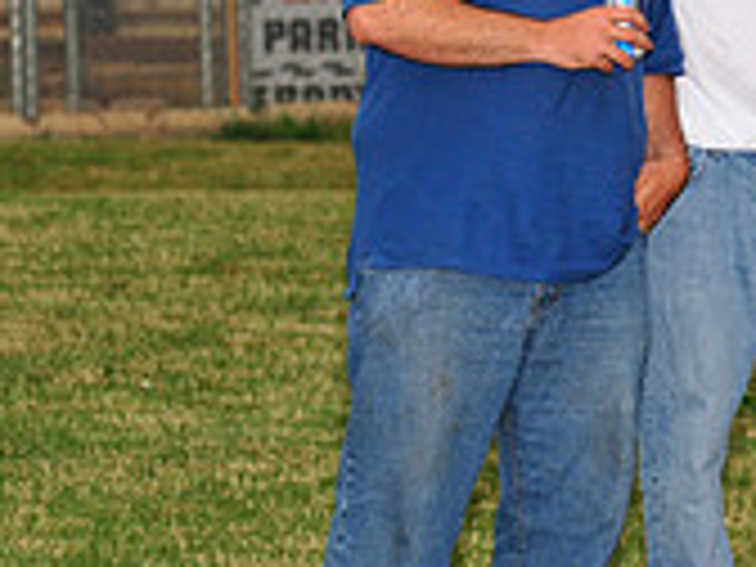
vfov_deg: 3.1
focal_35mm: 480
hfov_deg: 4.1
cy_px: 99
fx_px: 10483
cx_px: 1080
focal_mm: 145
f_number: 7.1
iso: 640
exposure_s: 1/320
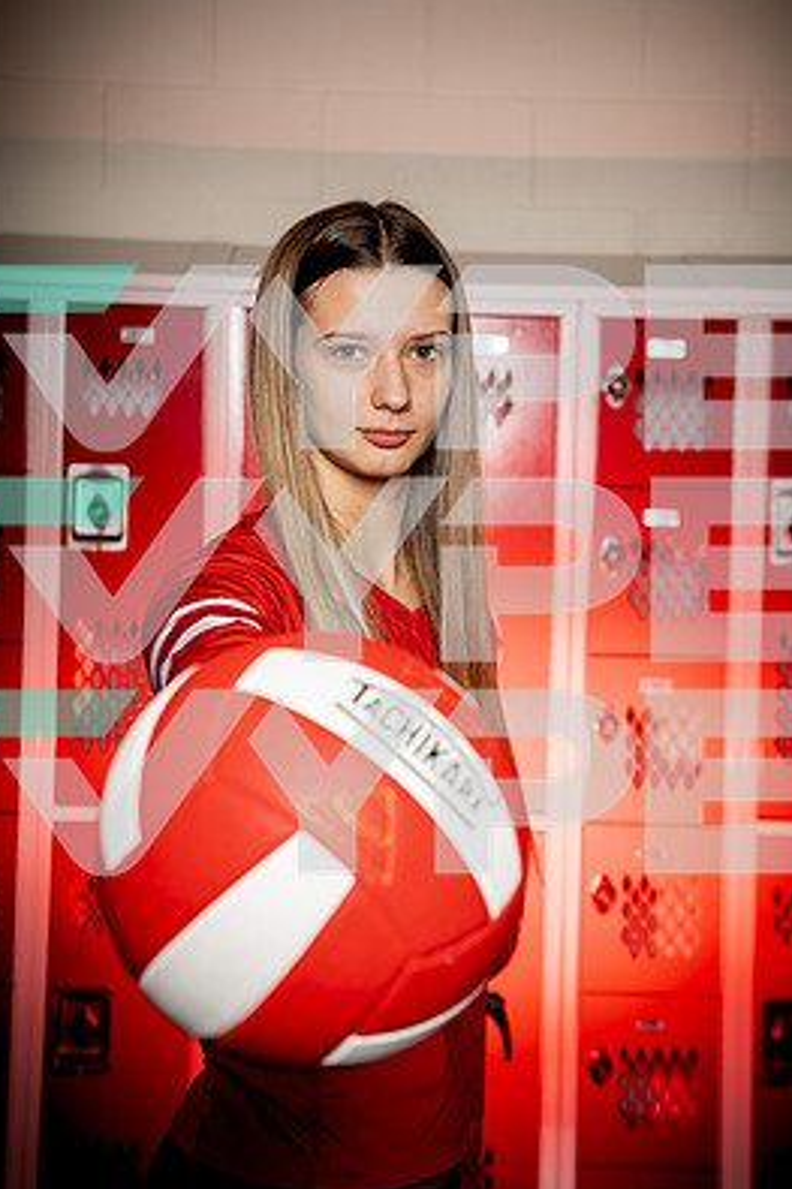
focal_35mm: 65
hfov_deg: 20.9
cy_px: 572
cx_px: 407
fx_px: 2147
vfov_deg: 31.0
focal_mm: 57
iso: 400
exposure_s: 1/250
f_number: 5
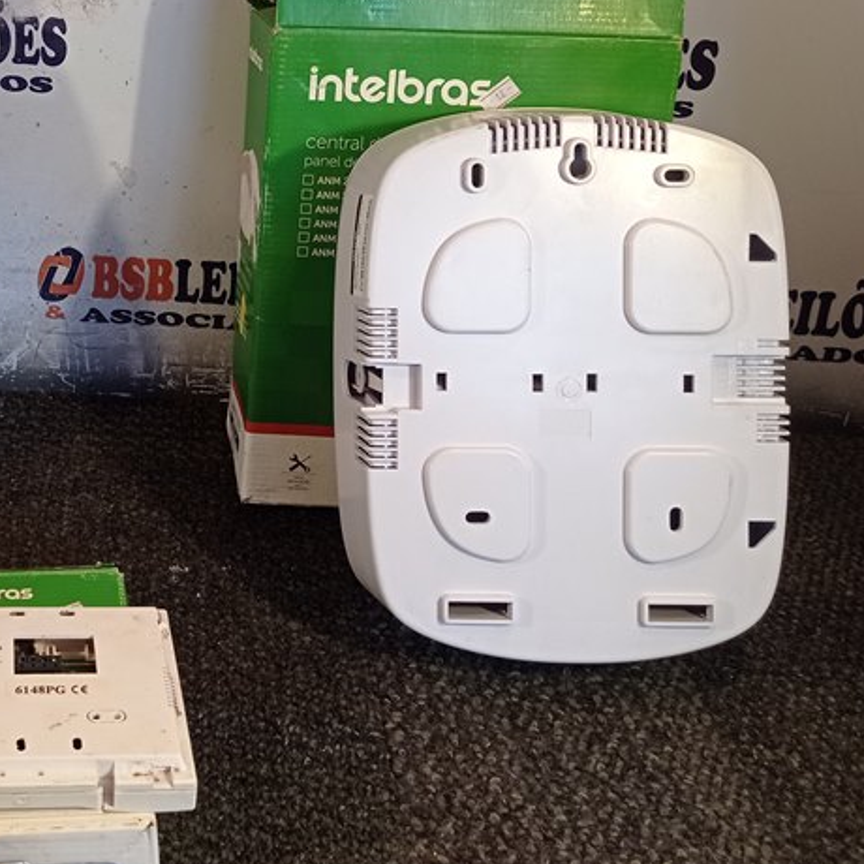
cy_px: 169
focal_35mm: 55
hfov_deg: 29.4
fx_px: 1553
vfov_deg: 30.3
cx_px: 39
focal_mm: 4.7
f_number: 1.79
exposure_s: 1/120
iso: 106
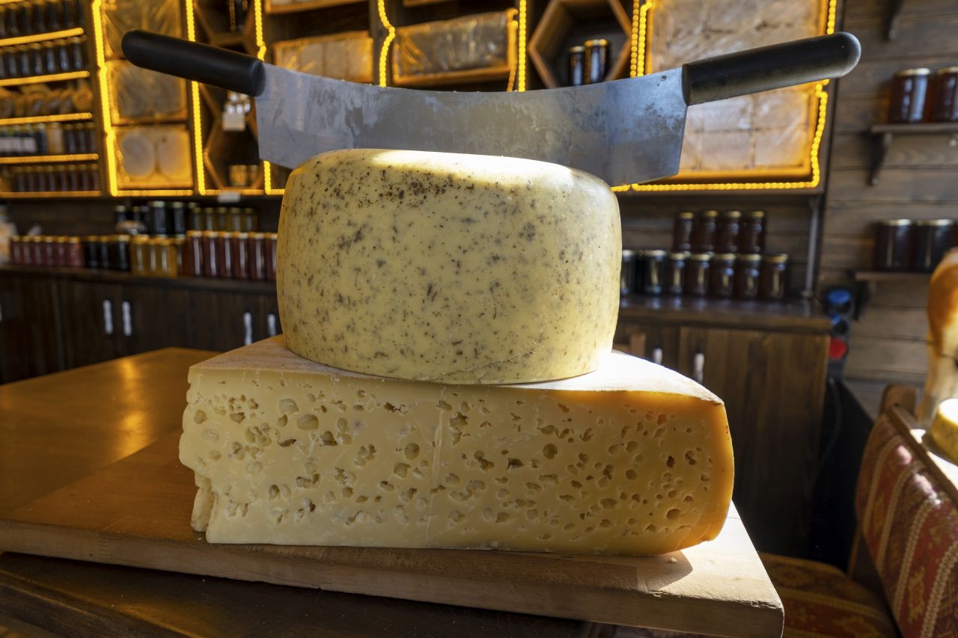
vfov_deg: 57.2
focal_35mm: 22
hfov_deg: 78.6
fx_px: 585
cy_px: 319
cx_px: 479
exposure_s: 1/160
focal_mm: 14.9
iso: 160
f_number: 2.8
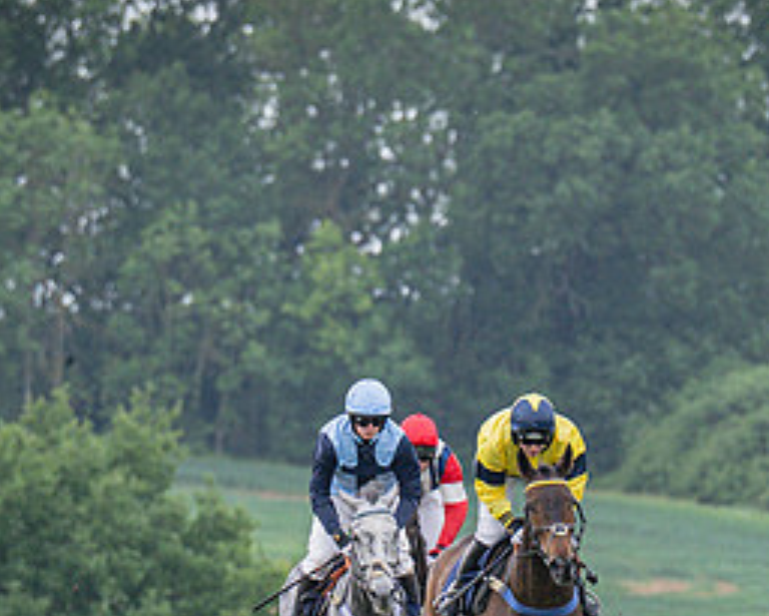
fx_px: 21220
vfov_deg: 1.7
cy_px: 563
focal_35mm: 932
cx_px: 505
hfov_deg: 2.1
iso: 400
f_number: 4
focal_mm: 200
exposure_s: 1/1600
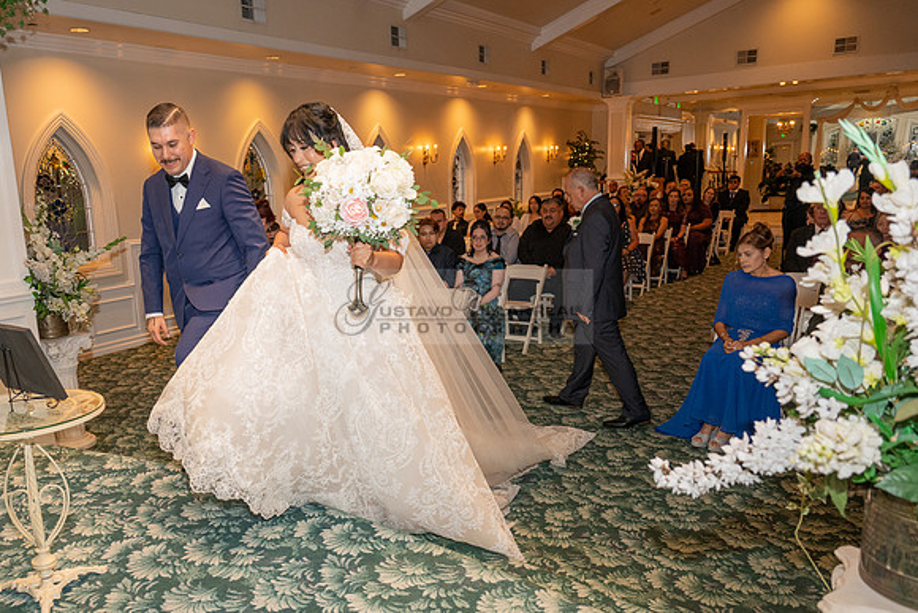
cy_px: 352
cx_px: 365
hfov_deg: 61.1
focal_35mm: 30
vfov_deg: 43.3
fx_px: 769
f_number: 3.5
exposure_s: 1/125
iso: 1600
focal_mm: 25
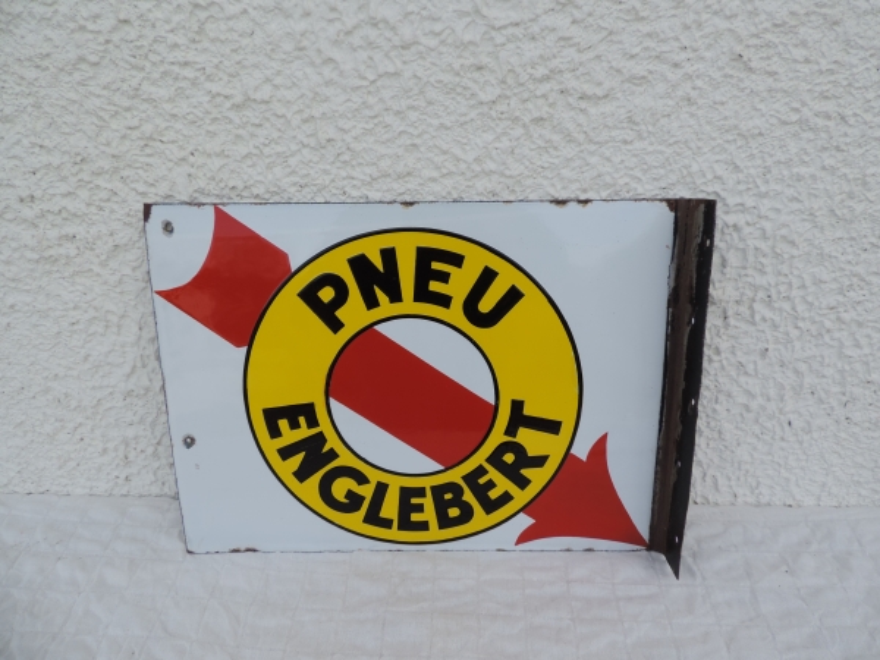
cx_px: 440
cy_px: 330
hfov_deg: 71.6
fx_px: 610
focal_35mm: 24
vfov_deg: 56.8
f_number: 3
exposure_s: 1/500
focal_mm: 4.3
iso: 80
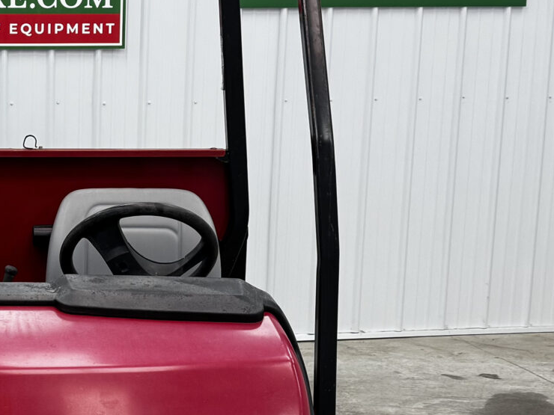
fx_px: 1328
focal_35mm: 83
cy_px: 278
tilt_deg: -10.2
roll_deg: -0.1
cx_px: -25
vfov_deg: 17.7
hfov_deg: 22.5
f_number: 1.78
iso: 125
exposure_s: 1/120
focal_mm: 6.76
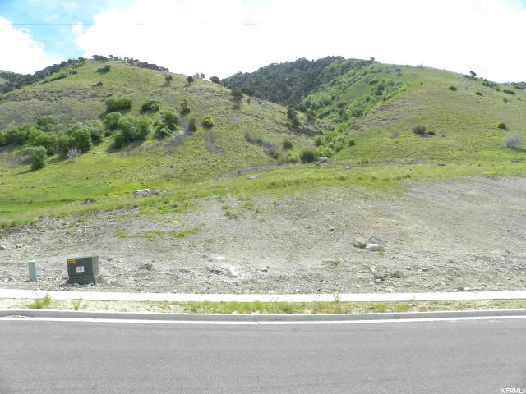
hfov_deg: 67.3
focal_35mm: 26
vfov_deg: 53.1
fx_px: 395
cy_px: 197
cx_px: 263
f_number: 6.3
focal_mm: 4.6
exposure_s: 1/158
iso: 64
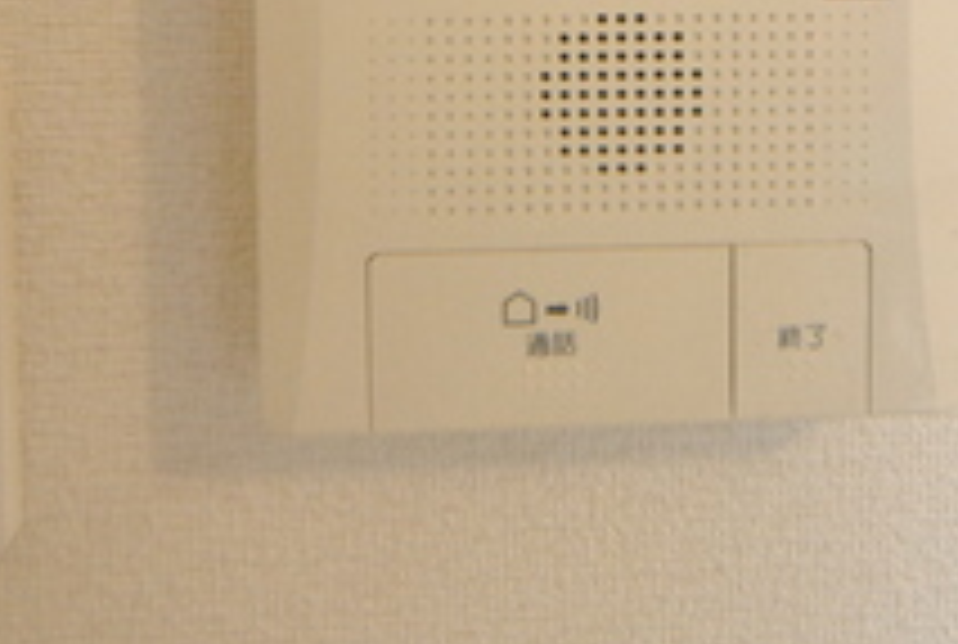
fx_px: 960
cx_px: 679
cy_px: -95
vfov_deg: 31.9
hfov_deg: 51.5
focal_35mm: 36
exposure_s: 1/30
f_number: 4.5
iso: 900
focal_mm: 8
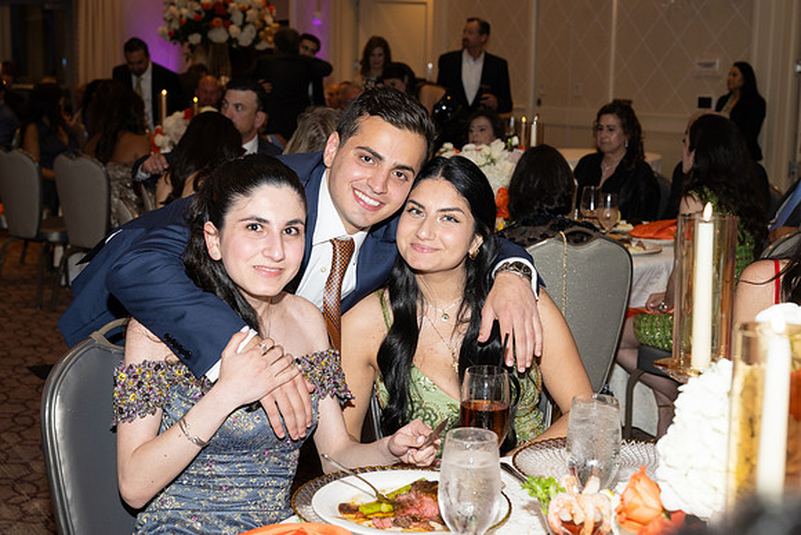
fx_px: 1157
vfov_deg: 26.0
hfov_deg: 38.2
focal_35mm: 52
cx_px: 400
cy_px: 268
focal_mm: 52
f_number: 5.6
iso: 800
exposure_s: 1/100
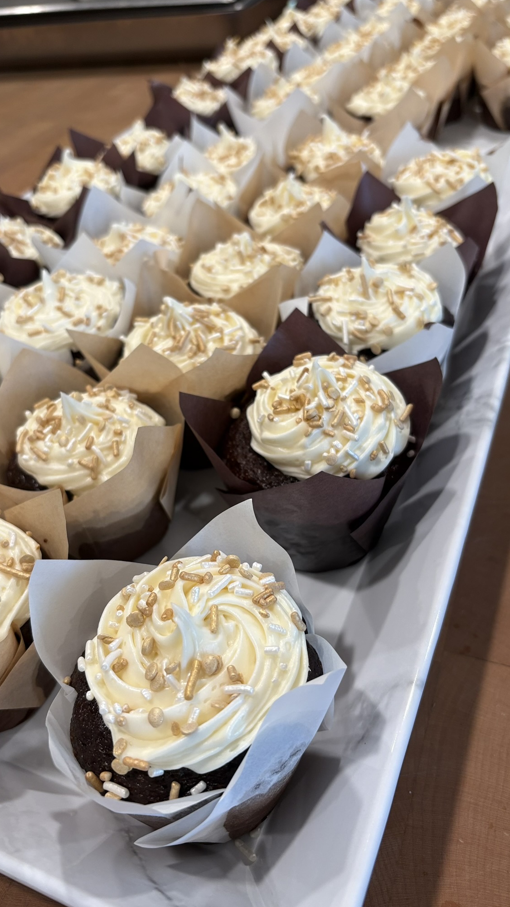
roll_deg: +8.9
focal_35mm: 29
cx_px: 235
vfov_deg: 66.1
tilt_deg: -39.0
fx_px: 697
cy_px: 458
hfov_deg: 40.2
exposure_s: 1/60
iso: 64
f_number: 1.6
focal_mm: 5.96
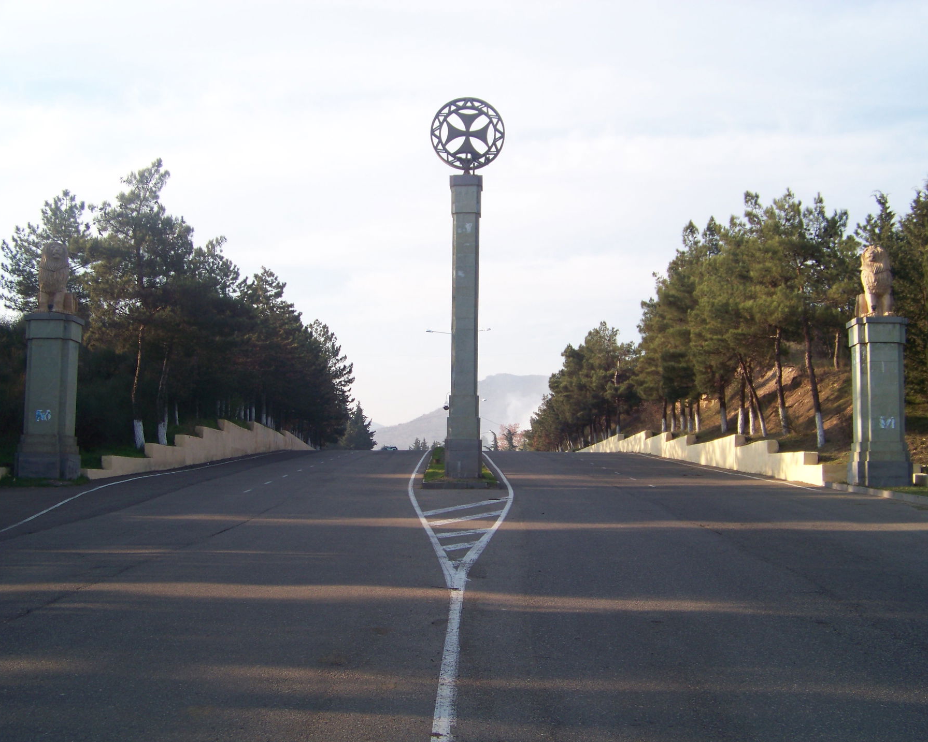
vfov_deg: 33.4
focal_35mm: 45
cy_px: 372
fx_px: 1236
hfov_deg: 41.2
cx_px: 457
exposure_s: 1/400
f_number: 2.8
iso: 64
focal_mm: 6.75
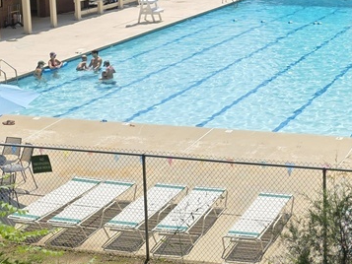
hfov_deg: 42.5
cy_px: 45
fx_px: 437
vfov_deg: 32.5
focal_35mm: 43
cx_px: 264
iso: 80
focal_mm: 6.3
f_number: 1.7
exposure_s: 1/5000
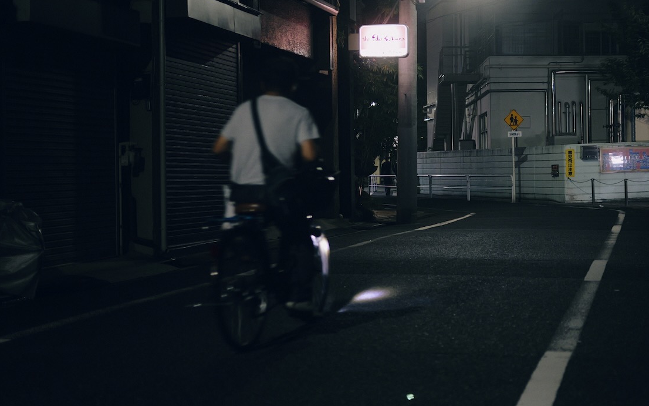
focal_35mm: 59
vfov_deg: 22.0
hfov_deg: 34.2
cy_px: 178
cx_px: 438
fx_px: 1043
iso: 1000
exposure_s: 1/50
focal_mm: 40
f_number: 2
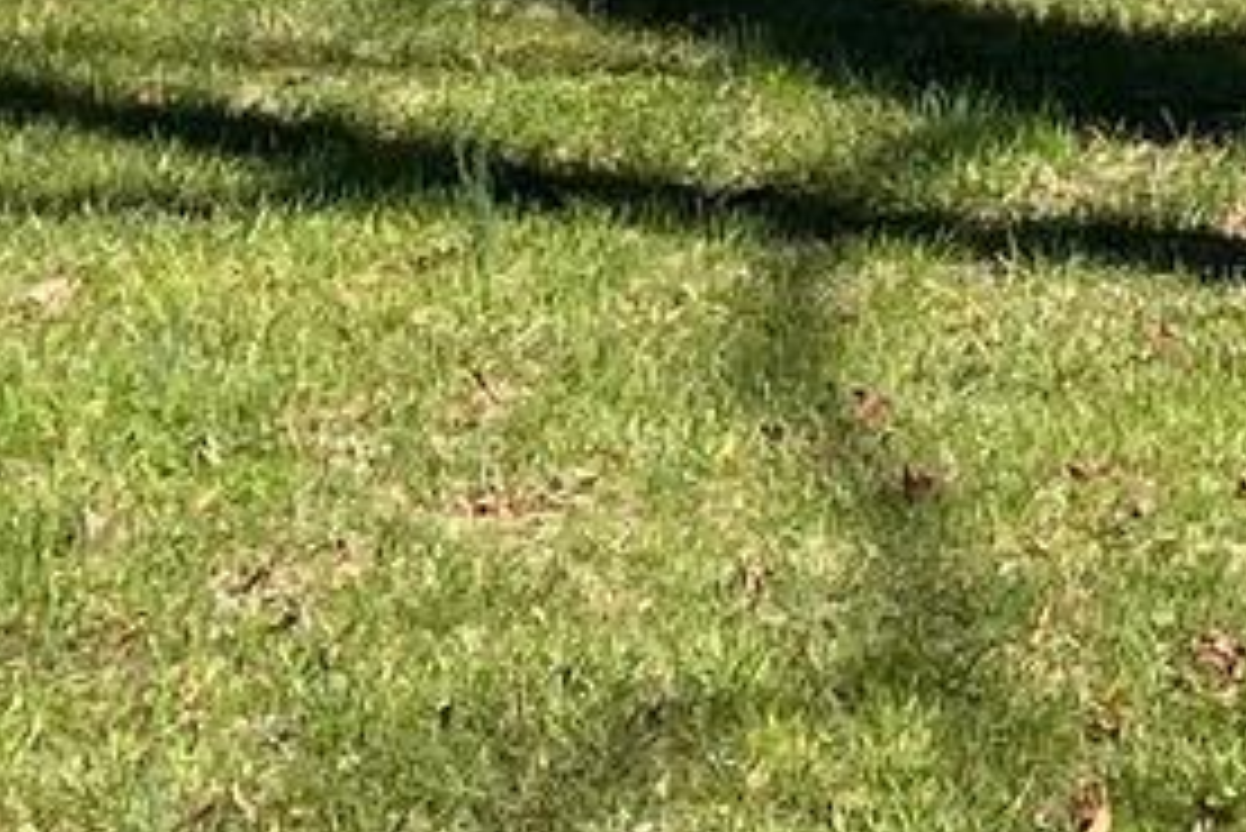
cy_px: -1282
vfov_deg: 6.7
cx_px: 2420
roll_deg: +0.0
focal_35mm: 192
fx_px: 6649
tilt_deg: +1.5
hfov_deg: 10.0
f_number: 1.6
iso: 32
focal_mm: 5.1
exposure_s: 1/2857
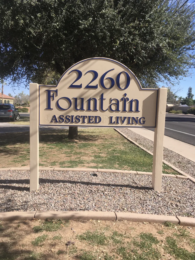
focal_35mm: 29
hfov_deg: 48.2
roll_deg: -1.0
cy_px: 130
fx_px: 218
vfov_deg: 61.7
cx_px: 98
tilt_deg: -6.5
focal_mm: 4.2
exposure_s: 1/1068
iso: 25
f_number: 2.2
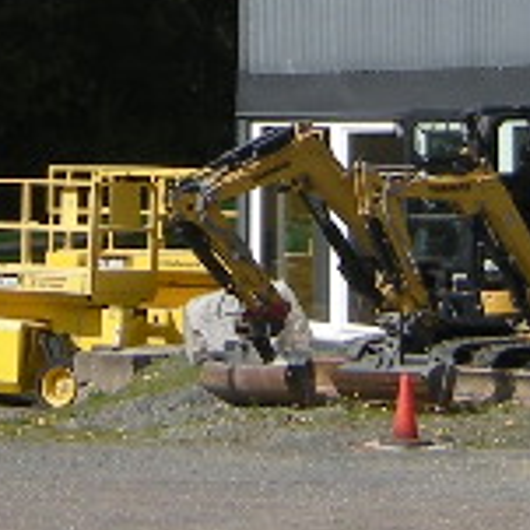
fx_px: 2910
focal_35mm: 168
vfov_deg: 10.2
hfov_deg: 10.4
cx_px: 112
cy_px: -193
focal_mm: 4.7
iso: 64
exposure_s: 1/301
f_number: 5.6
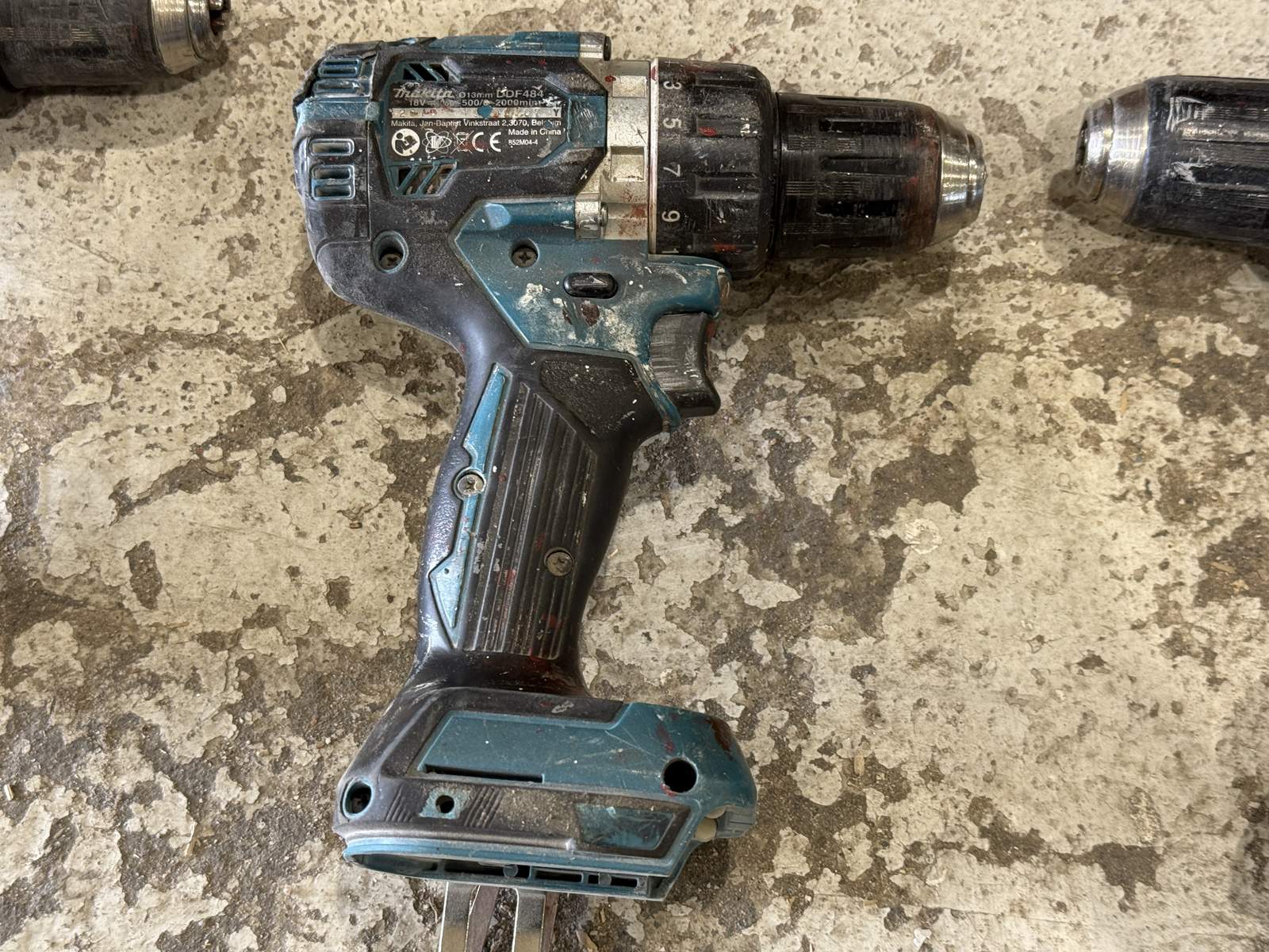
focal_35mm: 48
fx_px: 1760
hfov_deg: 39.7
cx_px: 634
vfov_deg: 30.3
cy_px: 476
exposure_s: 1/73
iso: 100
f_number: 1.78
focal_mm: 6.76
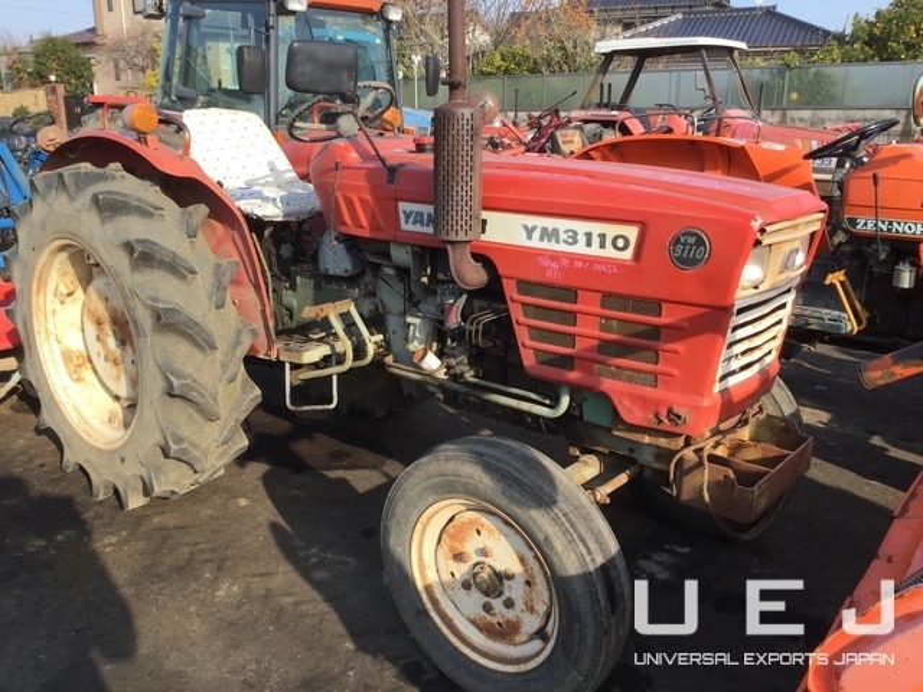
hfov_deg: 58.4
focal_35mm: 31
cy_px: 346
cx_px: 462
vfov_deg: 45.4
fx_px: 827
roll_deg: -0.1
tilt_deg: -17.1
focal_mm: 3.3
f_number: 2.4
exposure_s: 1/529
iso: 25
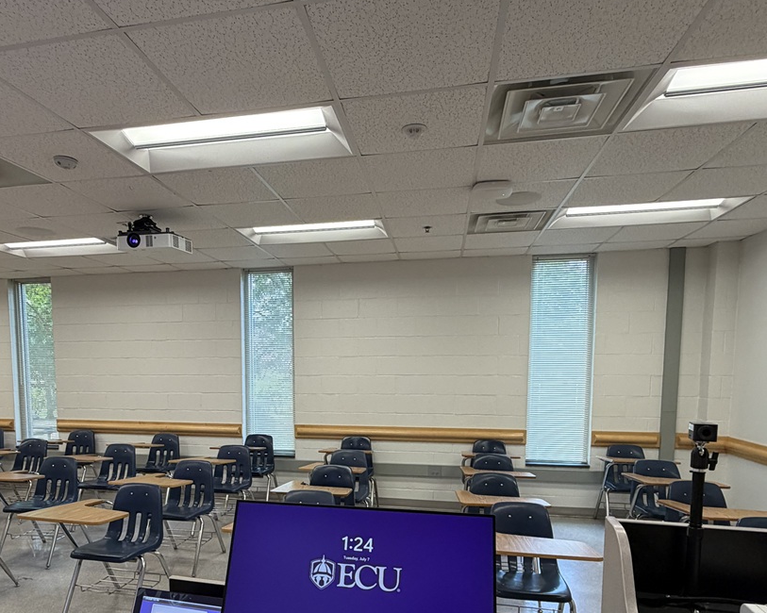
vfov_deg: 57.3
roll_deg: +0.3
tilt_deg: -5.2
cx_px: 325
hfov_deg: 69.9
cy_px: 416
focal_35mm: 24
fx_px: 545
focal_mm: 2.22
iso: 160
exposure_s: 1/121
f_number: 2.2
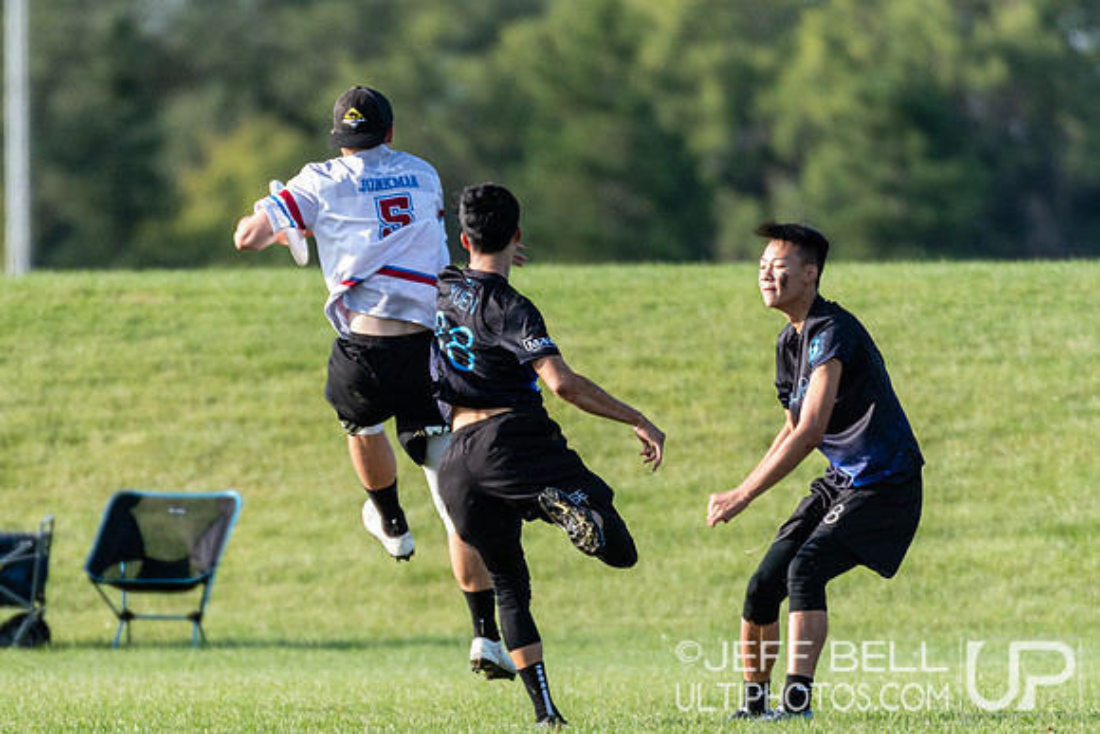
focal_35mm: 918
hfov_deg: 2.2
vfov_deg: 1.5
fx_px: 28067
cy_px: 502
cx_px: 258
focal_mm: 400
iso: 500
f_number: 4
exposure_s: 1/1000
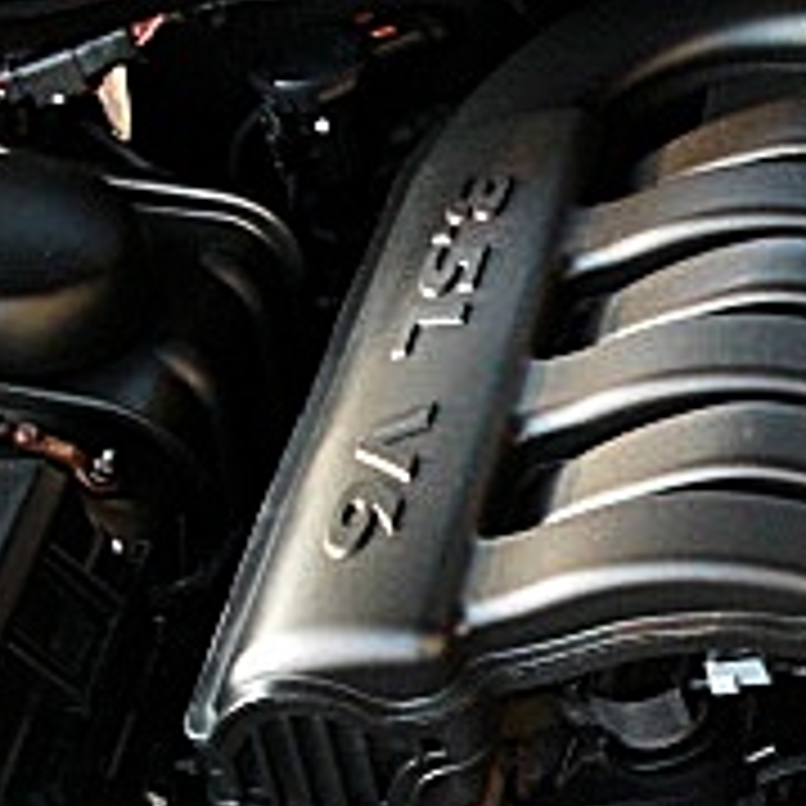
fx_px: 3003
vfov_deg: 15.3
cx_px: 1126
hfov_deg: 14.5
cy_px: 504
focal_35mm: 114
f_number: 2.8
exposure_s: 1/80
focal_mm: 6.3
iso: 400
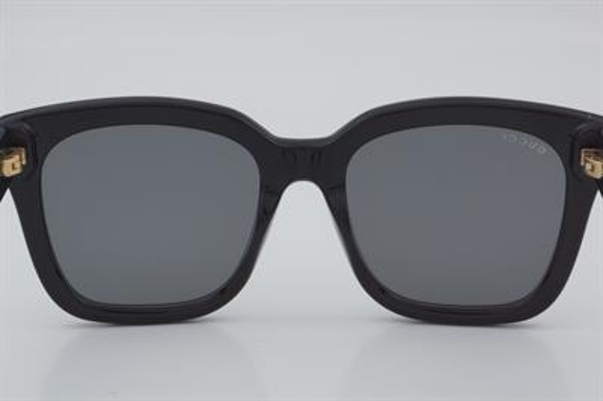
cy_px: 200
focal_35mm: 82
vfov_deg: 16.5
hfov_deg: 24.6
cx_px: 302
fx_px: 1381
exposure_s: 1/4
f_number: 32
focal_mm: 55
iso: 100
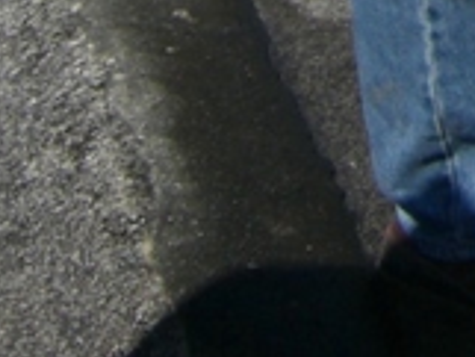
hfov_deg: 7.7
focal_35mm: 241
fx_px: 3309
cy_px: -729
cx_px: 1080
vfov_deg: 5.7
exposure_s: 1/800
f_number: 4.3
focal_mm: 6.2
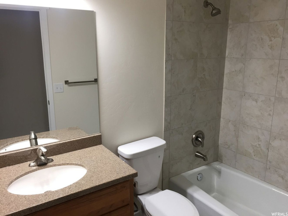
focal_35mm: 29
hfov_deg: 61.7
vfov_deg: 48.2
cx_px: 144
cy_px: 108
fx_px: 241
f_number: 2.2
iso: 64
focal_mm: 4.15
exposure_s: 1/30
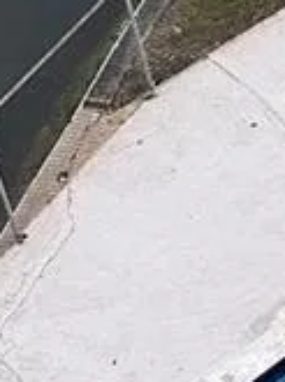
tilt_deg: -36.5
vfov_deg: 10.9
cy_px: -167
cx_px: 899
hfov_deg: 7.3
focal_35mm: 175
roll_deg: -4.2
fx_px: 1929
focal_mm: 6.86
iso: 80
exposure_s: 1/1664
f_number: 1.78
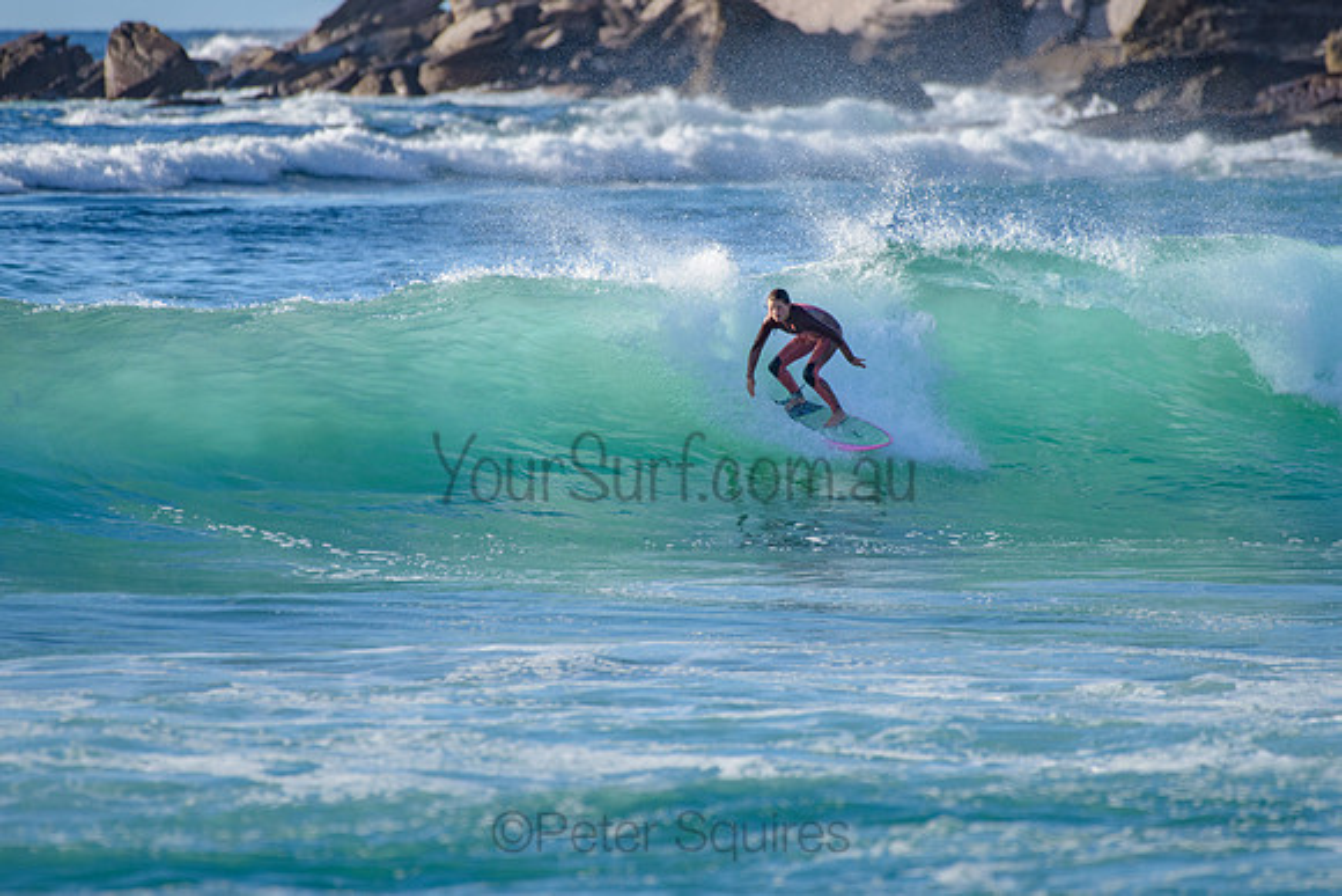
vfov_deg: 2.2
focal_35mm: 613
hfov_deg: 3.4
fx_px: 22869
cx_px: 696
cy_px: 357
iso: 560
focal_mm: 500
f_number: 5.6
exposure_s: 1/2000
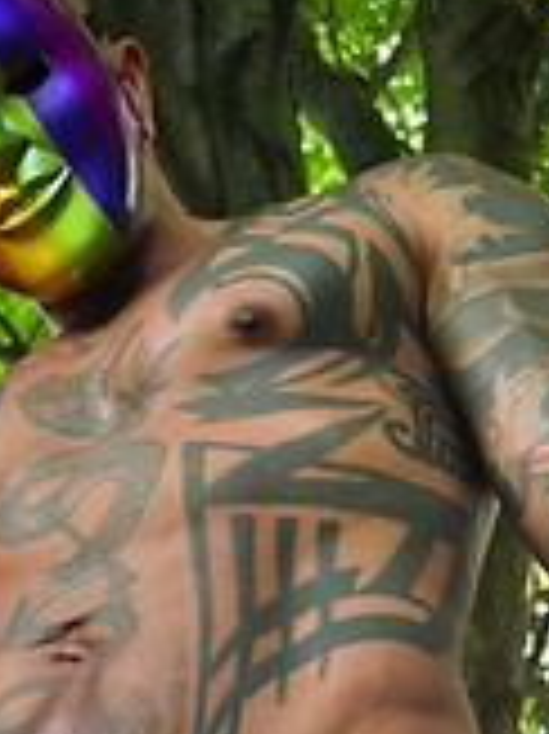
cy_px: 590
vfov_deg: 29.6
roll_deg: -2.5
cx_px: 63
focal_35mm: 64
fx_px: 1355
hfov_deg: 22.4
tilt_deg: +34.8
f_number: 1.5
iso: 100
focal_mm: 5.7
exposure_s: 1/121
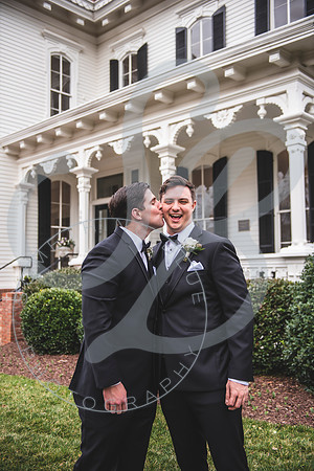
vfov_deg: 53.1
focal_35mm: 36
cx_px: 157
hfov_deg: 36.9
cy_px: 236
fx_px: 471
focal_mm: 36
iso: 100
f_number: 2.8
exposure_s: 1/400
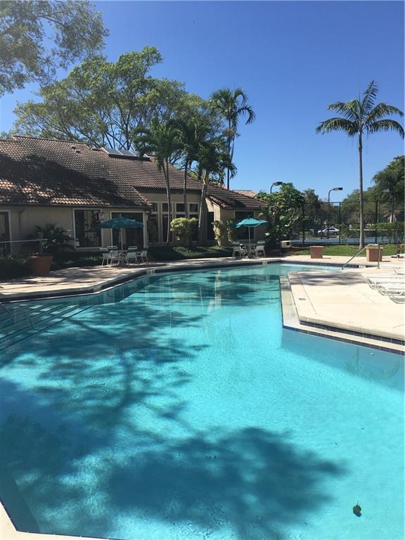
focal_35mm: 29
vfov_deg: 61.7
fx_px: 452
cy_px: 270
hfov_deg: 48.2
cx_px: 202
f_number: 2.2
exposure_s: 1/1832
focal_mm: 4.15
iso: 25
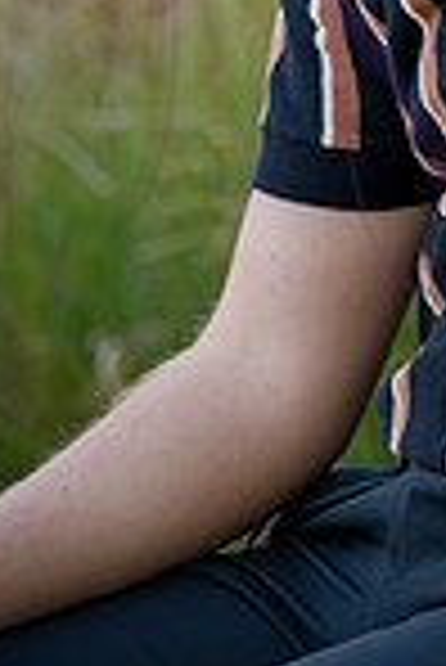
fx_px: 8732
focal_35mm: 471
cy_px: -297
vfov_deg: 4.4
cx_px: 658
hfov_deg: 2.9
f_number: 5.6
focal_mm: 155
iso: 800
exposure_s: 1/320
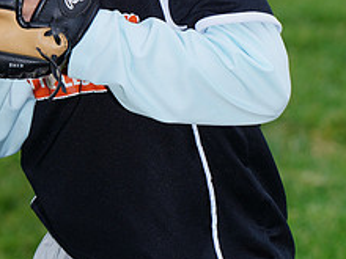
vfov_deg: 2.9
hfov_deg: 3.9
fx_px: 5078
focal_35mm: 508
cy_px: -168
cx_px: 50
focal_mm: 200
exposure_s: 1/200
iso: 200
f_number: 8
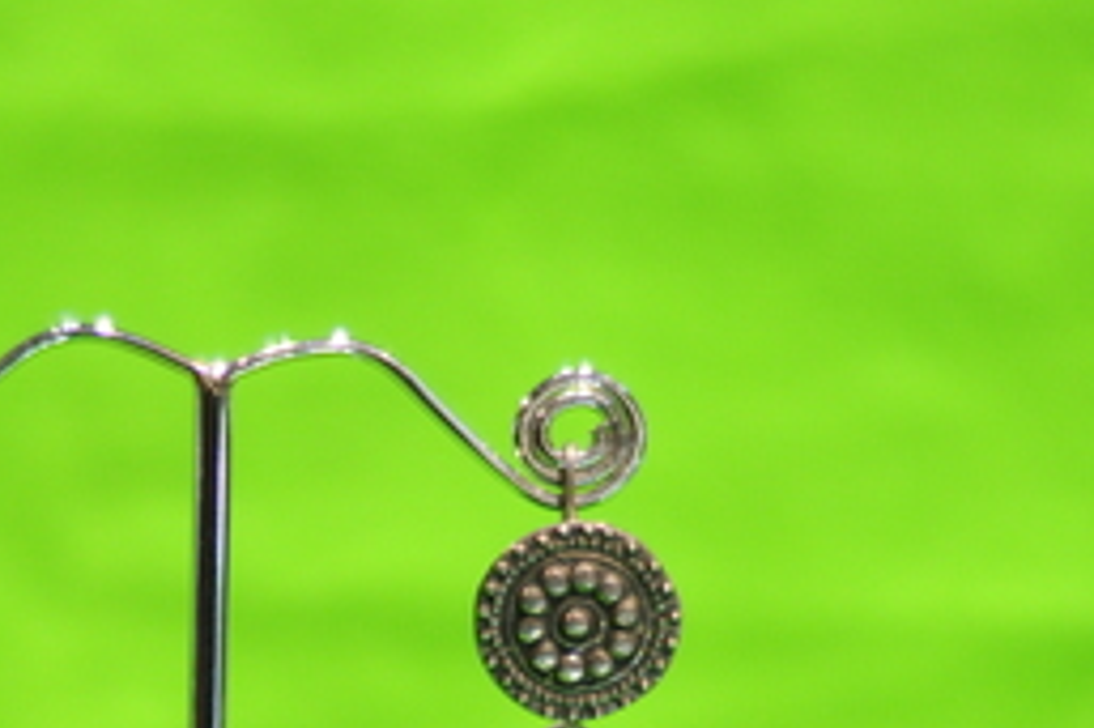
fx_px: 4434
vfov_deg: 9.3
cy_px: 651
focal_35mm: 146
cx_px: 179
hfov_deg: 14.0
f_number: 1.8
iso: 500
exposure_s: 1/200
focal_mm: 50
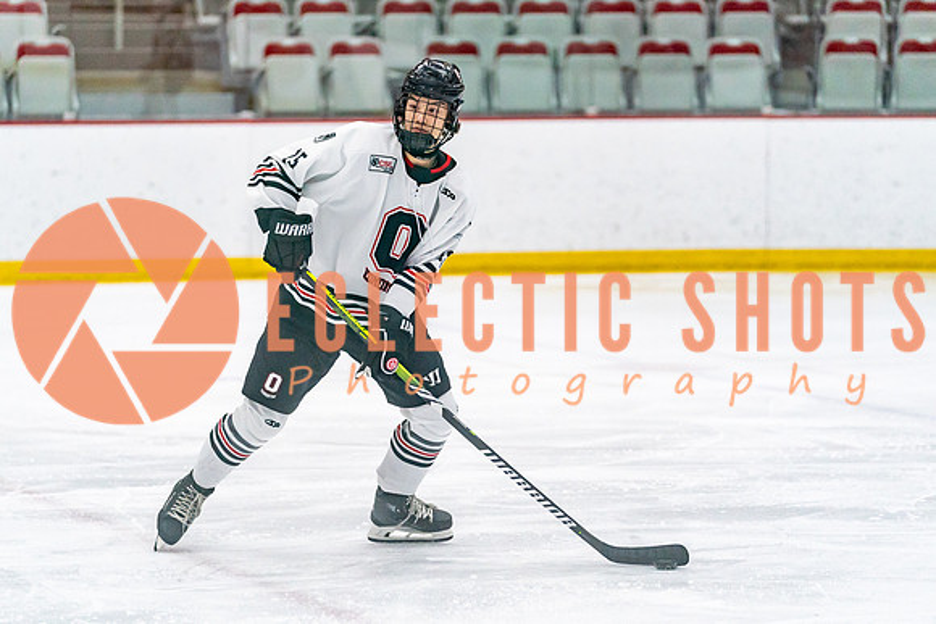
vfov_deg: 7.8
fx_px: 4559
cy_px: 344
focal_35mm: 175
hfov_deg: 11.7
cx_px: 426
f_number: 2.8
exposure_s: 1/1250
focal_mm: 136
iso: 3200
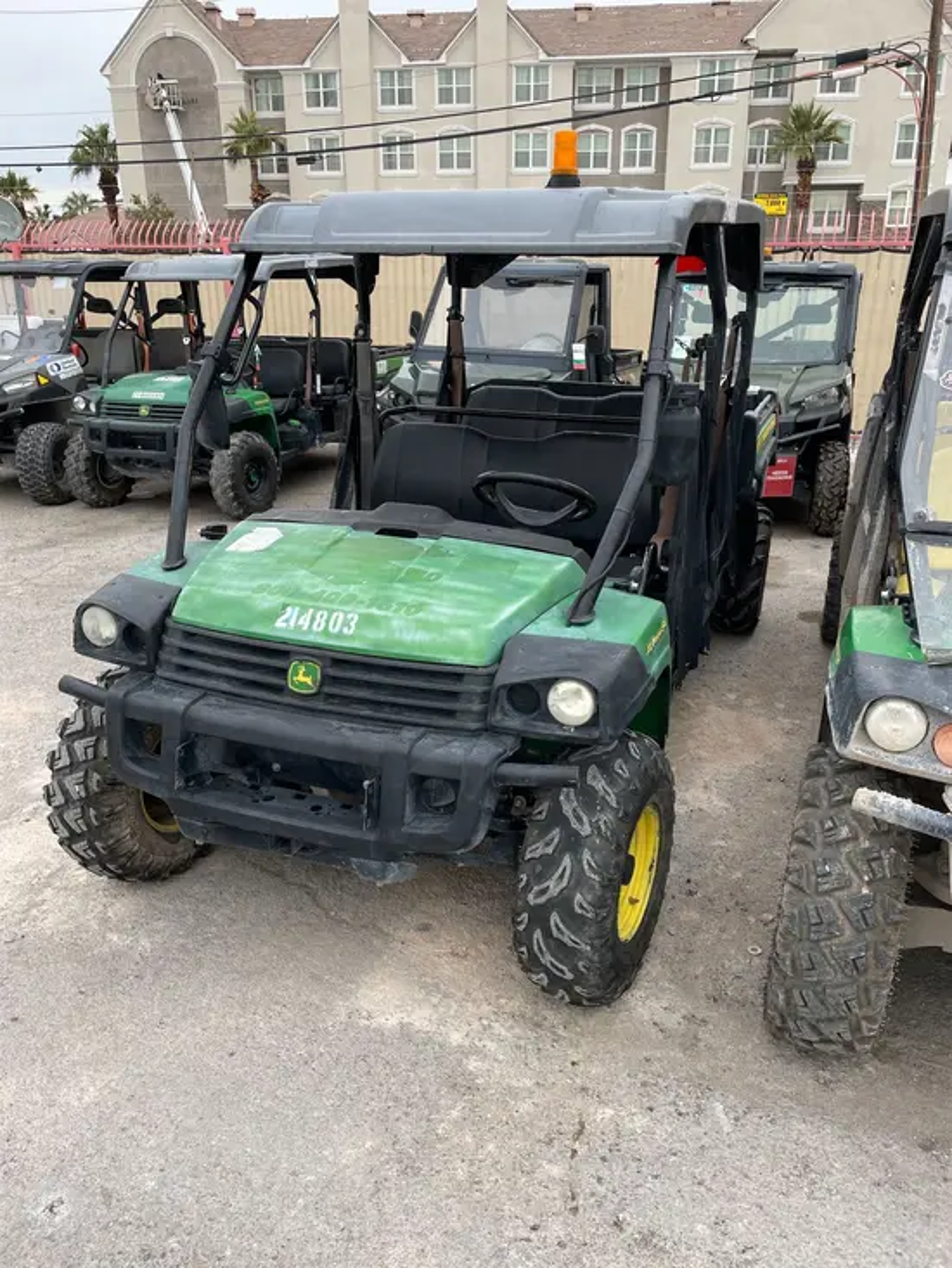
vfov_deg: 67.3
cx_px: 476
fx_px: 953
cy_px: 634
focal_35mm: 26
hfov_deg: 53.1
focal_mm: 4.2
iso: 50
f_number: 1.6
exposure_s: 1/895
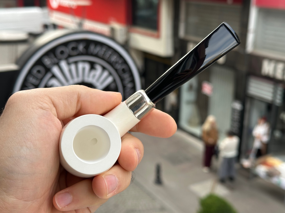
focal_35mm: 48
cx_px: 142
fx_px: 395
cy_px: 106
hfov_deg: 39.7
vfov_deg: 30.3
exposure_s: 1/303
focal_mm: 6.86
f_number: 1.78
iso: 64
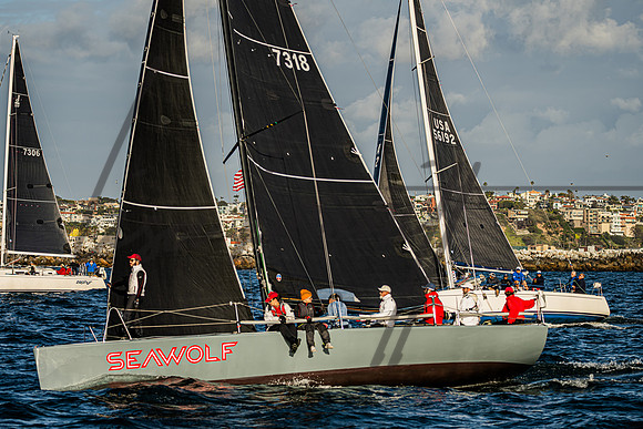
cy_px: 231
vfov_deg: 9.3
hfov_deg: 13.8
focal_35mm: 148
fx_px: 2647
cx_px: 323
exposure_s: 1/1000
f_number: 4.5
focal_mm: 125
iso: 90
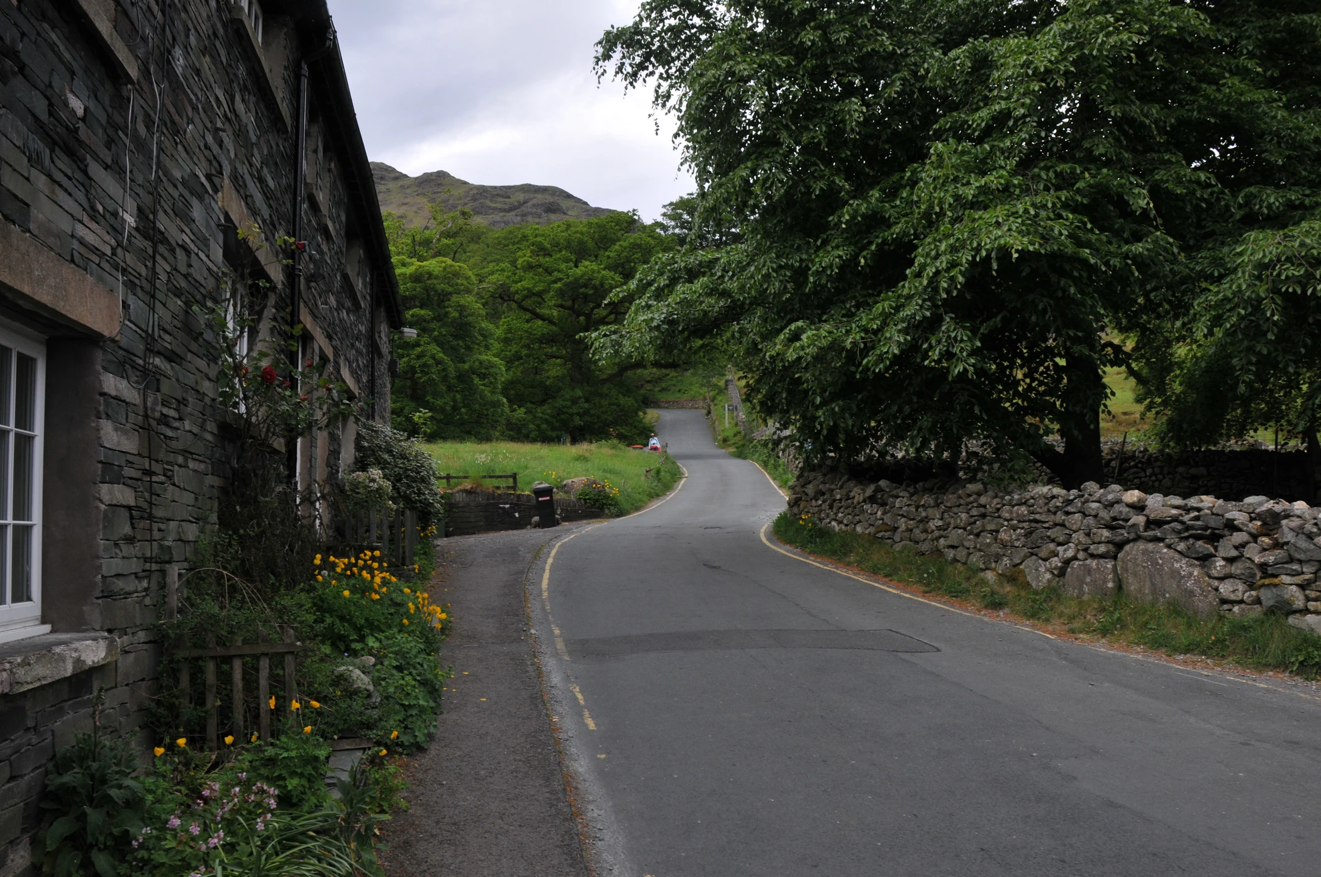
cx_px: 660
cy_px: 438
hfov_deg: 62.0
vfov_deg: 43.5
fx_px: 1100
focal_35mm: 30
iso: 400
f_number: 7.1
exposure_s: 1/200
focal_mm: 20
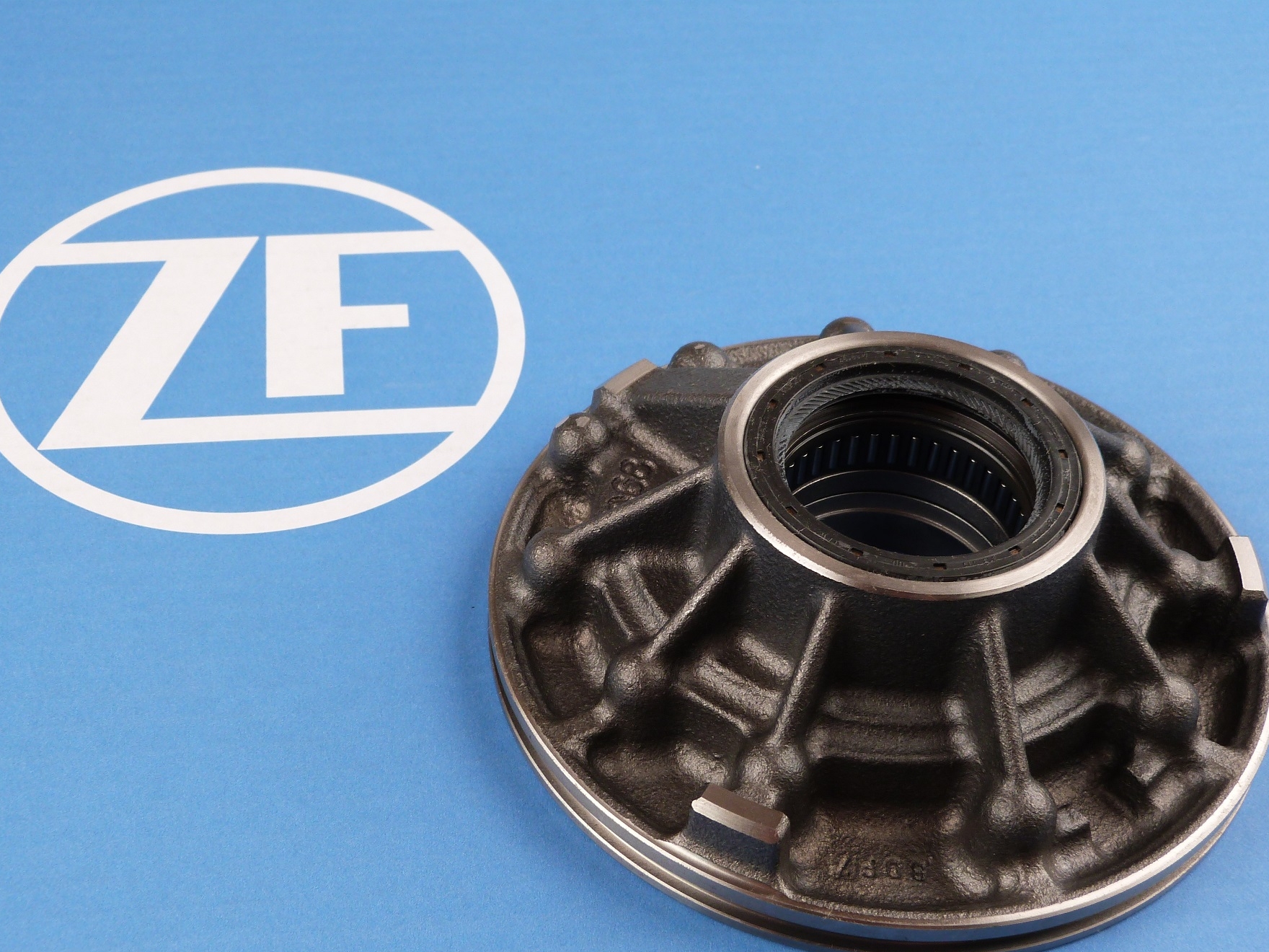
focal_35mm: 50
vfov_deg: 29.1
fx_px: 1833
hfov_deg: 38.2
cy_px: 540
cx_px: 640
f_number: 3.2
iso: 125
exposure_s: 1/60
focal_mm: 7.9
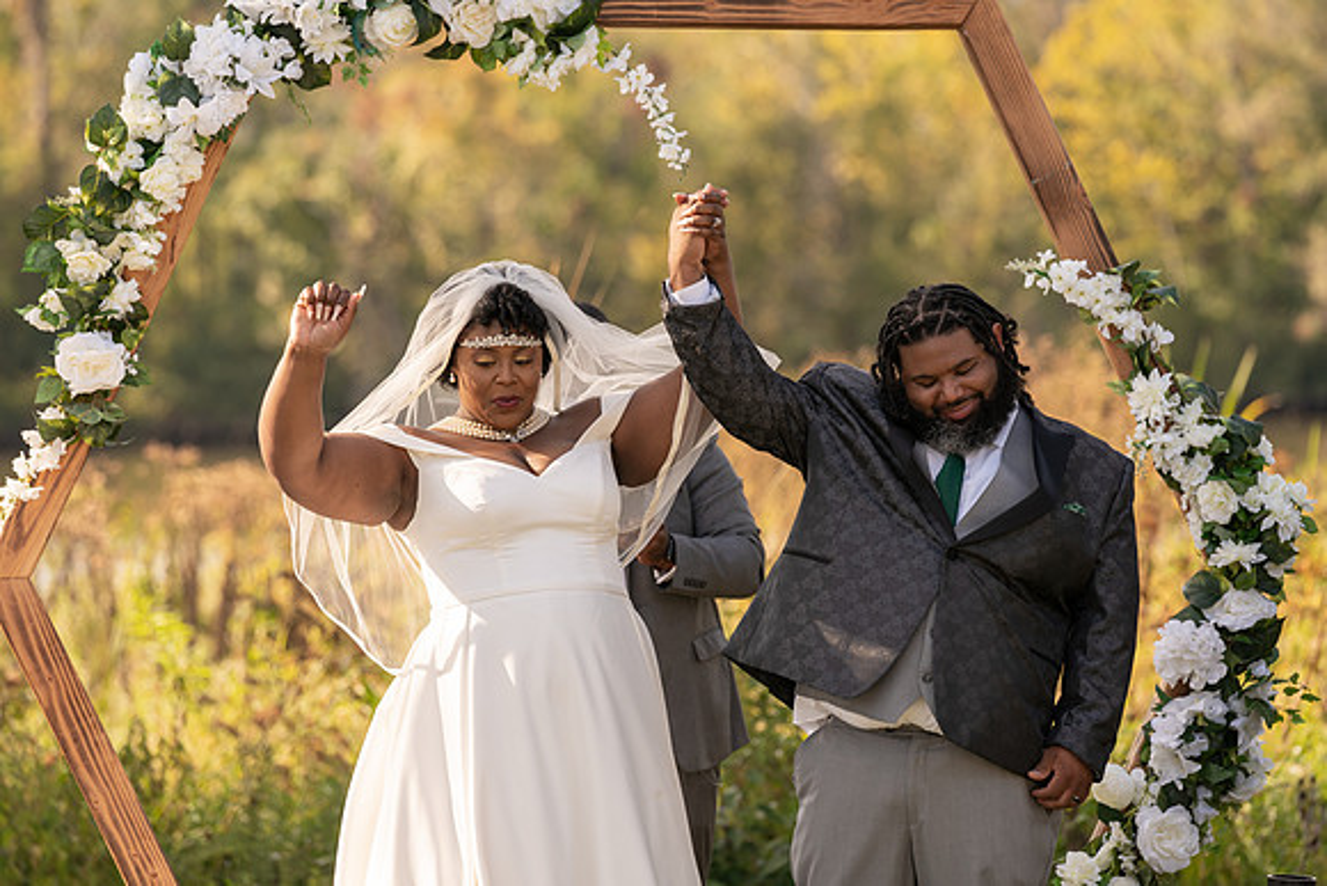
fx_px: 6826
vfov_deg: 7.4
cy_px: 458
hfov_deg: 11.1
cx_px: 639
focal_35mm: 185
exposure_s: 1/500
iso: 100
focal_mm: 173
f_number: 4
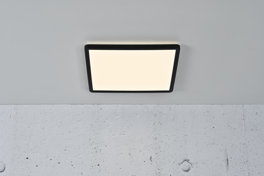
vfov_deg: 16.1
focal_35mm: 85
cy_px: 88
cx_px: 132
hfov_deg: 23.9
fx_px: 623
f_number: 13
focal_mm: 85
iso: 125
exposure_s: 1/125
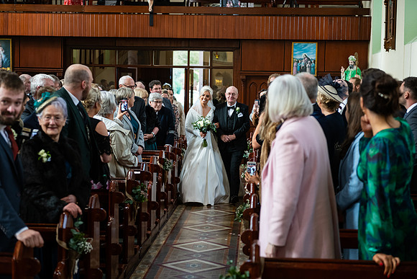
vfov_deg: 19.5
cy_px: 140
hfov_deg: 28.8
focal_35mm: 70
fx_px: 811
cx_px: 208
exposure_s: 1/160
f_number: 3.5
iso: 800
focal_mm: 70
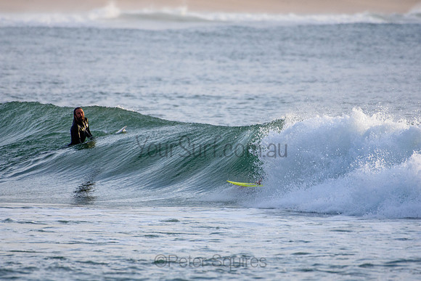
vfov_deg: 1.8
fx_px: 8772
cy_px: 140
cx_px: 210
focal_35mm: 750
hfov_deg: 2.7
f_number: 5.6
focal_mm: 500
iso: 640
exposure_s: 1/2000
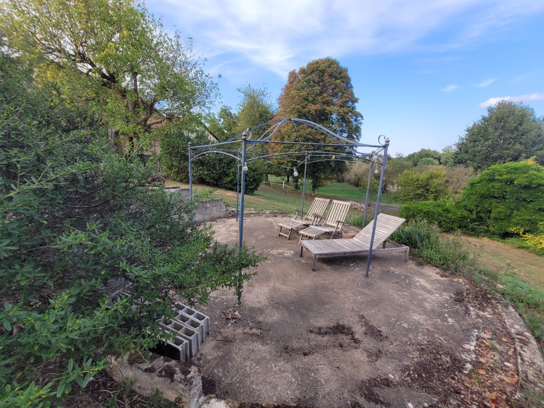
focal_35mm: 13
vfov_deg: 89.9
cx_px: 272
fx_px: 204
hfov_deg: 106.2
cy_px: 204
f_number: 2.2
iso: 40
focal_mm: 1.74
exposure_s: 1/439
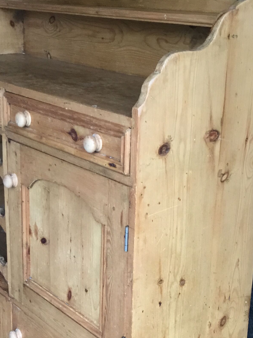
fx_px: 624
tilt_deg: -22.2
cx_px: 95
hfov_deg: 22.9
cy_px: 206
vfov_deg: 30.2
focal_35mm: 64
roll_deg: -2.0
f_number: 2.4
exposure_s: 1/33
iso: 125
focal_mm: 3.3
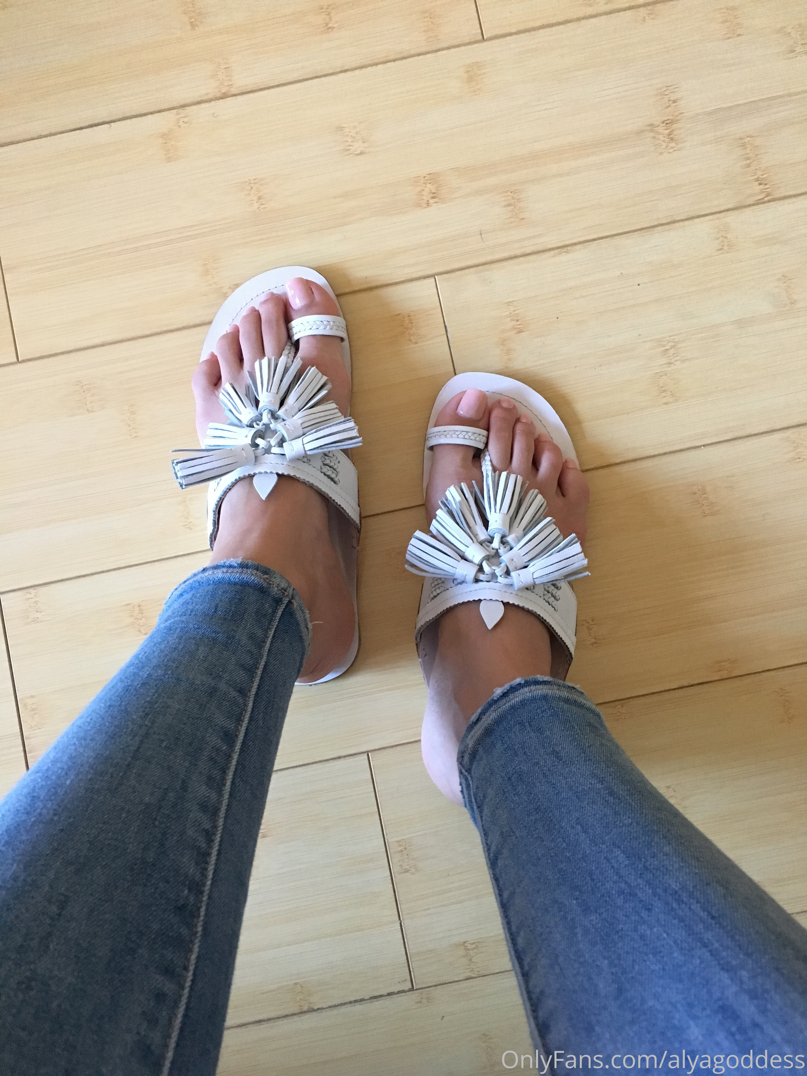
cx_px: 404
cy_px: 538
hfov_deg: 48.2
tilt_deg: -85.0
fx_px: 901
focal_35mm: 29
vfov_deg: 61.7
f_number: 2.2
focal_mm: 4.15
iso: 200
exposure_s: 1/30
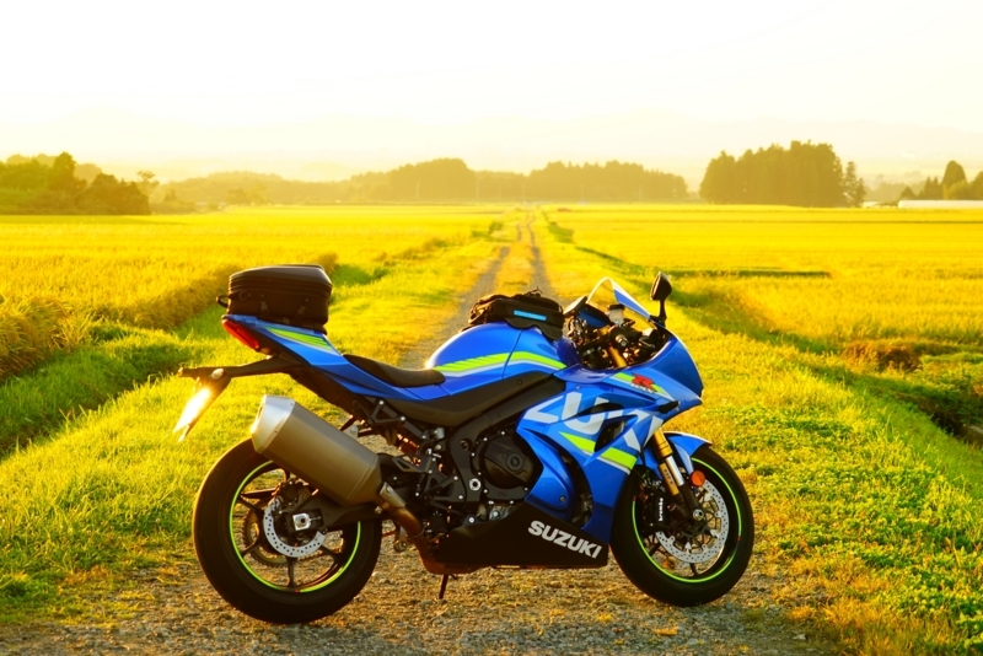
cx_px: 492
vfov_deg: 18.2
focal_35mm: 75
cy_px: 328
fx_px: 2049
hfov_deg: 27.0
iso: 160
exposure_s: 1/80
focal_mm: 75
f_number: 5.6
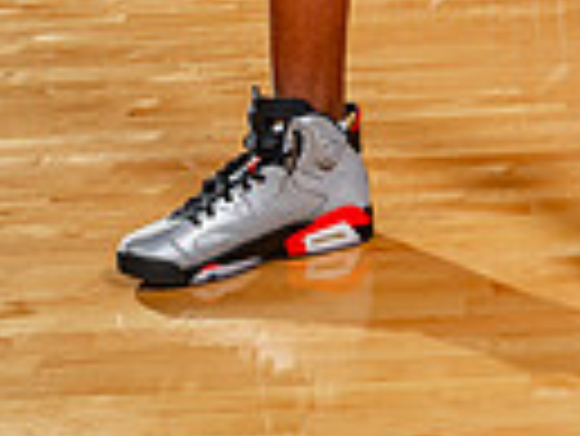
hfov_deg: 17.6
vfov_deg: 11.6
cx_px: 416
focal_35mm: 111
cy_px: -512
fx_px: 1862
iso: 100
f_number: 5.6
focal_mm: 33
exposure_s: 1/125
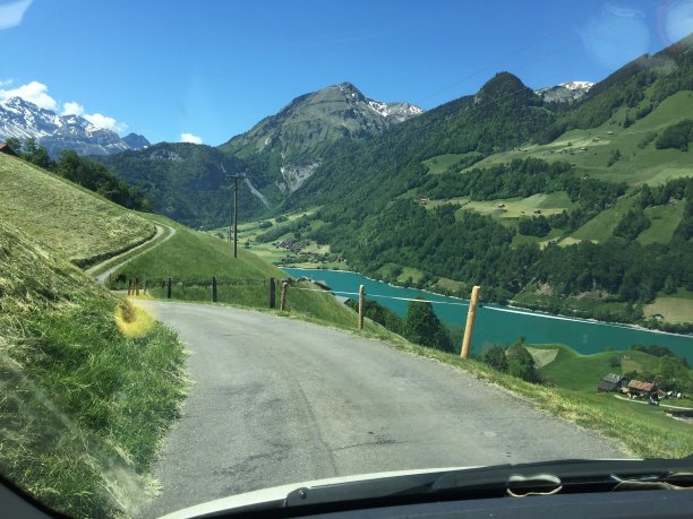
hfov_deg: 61.7
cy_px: 260
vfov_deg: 48.2
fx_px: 581
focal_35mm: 29
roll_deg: -2.3
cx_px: 346
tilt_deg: -6.6
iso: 32
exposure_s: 1/1041
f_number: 2.2
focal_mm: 4.15
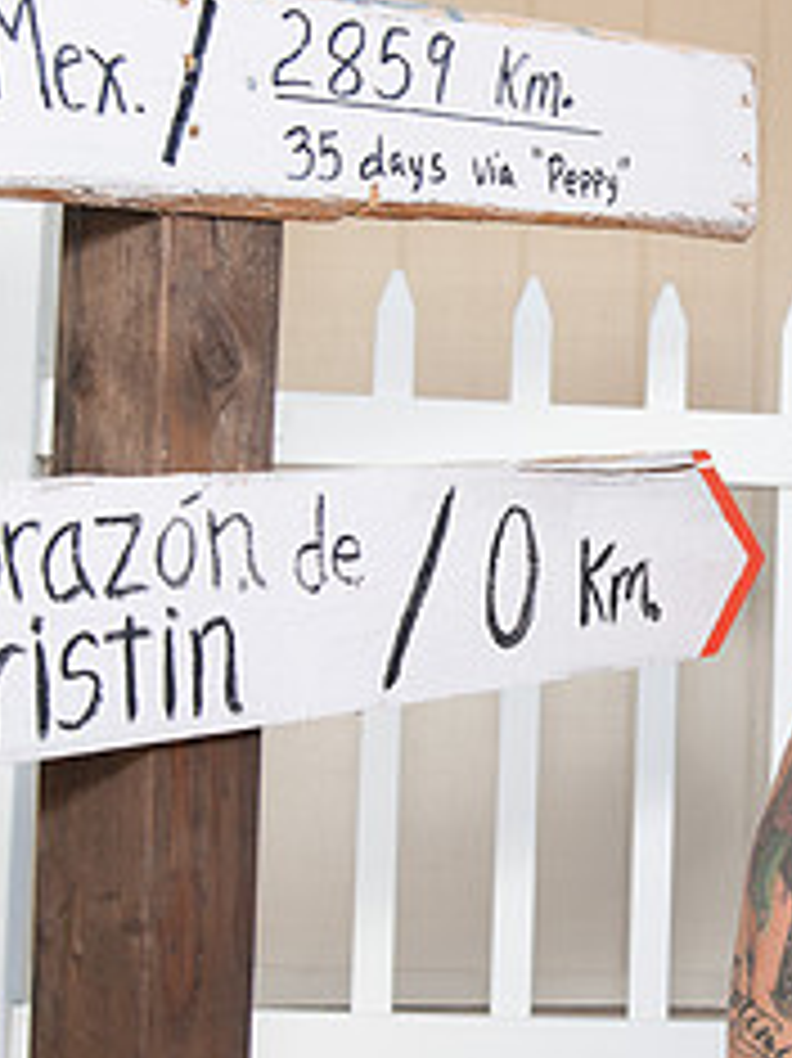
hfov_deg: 18.8
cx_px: 796
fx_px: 2321
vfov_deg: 25.6
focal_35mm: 76
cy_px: 635
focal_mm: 32
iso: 200
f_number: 6.3
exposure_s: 1/160
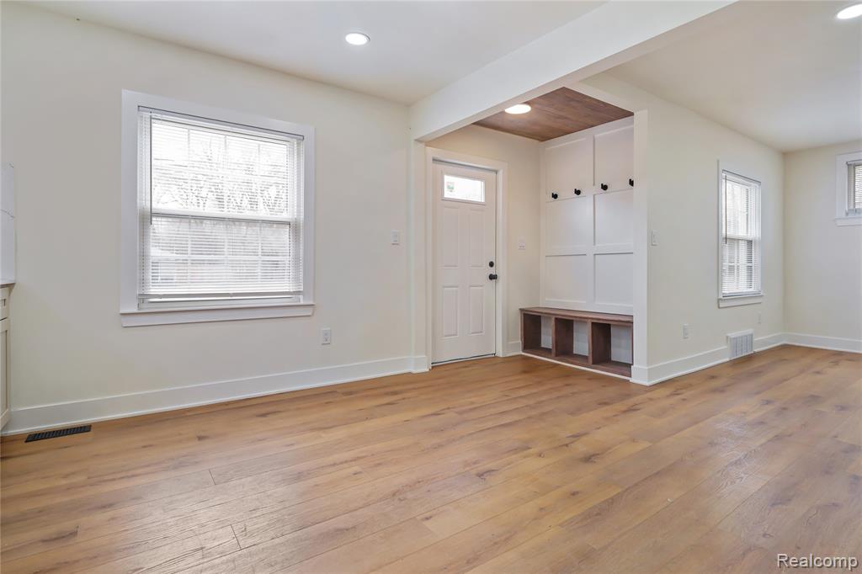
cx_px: 431
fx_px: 421
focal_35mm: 18
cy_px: 287
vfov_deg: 68.5
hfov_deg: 91.3
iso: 100
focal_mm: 17.6
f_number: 4
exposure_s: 1/60
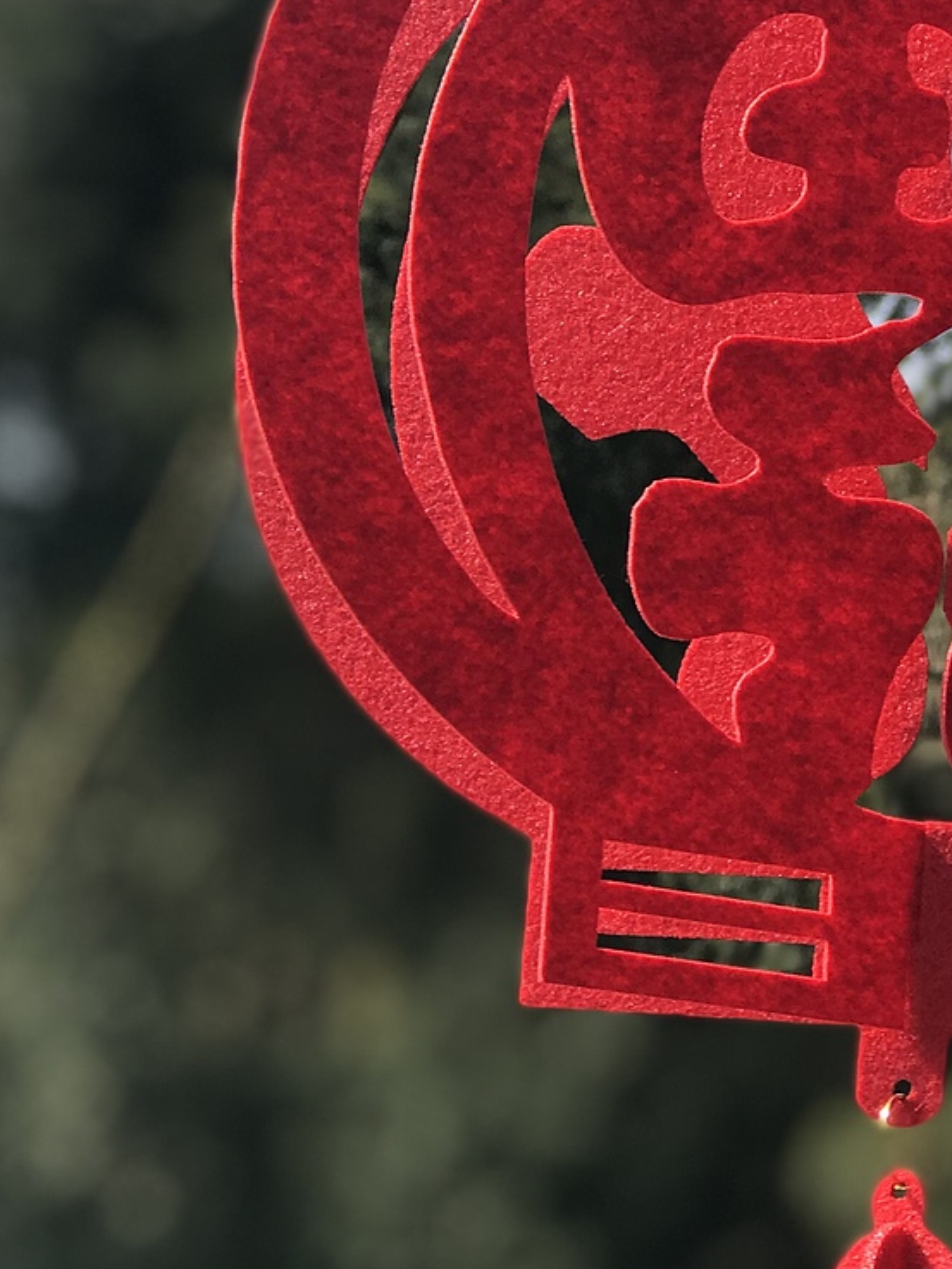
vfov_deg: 14.9
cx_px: 890
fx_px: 4839
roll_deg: -4.4
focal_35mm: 132
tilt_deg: +16.6
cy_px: 290
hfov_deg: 11.2
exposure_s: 1/679
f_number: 2.8
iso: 20
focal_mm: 6.6
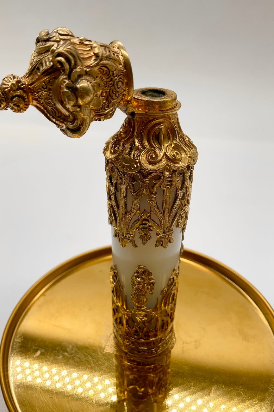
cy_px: 201
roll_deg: +0.4
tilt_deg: -32.3
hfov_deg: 42.3
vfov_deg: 60.3
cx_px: 135
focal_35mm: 31
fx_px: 354
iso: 16
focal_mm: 3
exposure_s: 1/391
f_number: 1.8
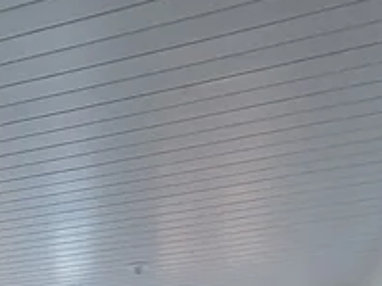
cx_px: -4
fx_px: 596
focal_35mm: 54
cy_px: 552
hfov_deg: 32.6
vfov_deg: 18.8
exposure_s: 1/60
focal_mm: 1.74
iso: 100
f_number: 2.2
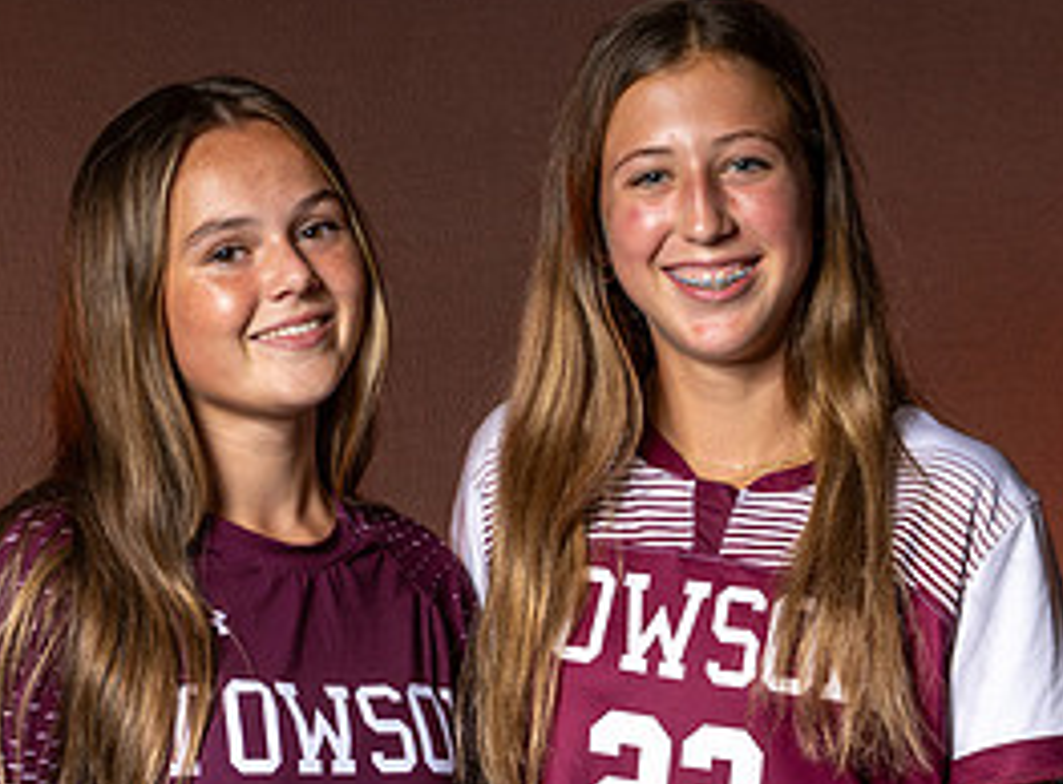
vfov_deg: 7.9
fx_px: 5678
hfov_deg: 10.7
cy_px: 614
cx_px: 367
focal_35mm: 186
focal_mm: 65
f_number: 10
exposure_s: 1/200
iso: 80
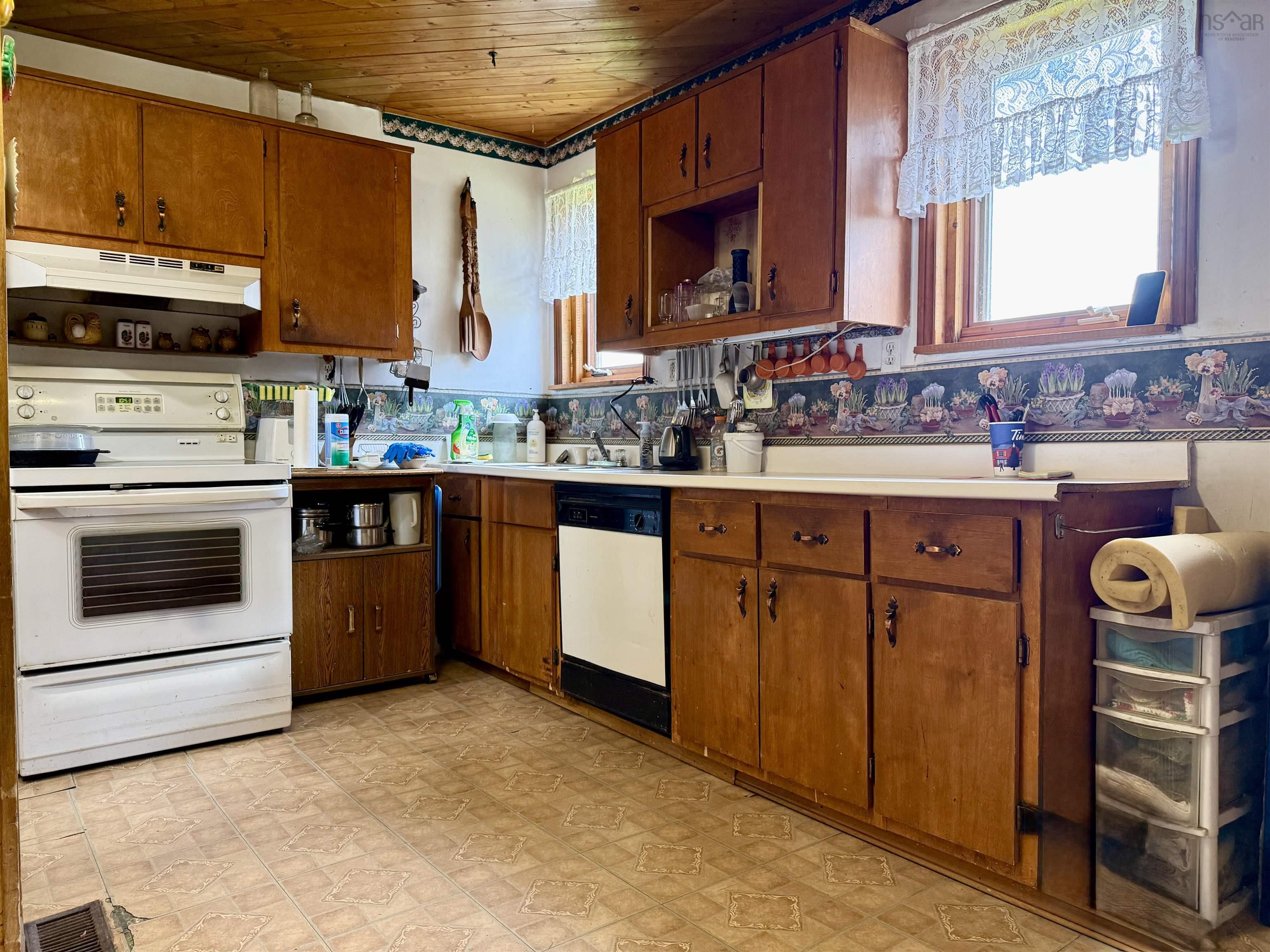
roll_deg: -0.5
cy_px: 476
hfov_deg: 71.6
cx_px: 635
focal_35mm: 24
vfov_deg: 56.8
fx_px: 881
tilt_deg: -2.7
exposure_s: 1/60
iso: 250
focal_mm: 6.76
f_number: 1.78
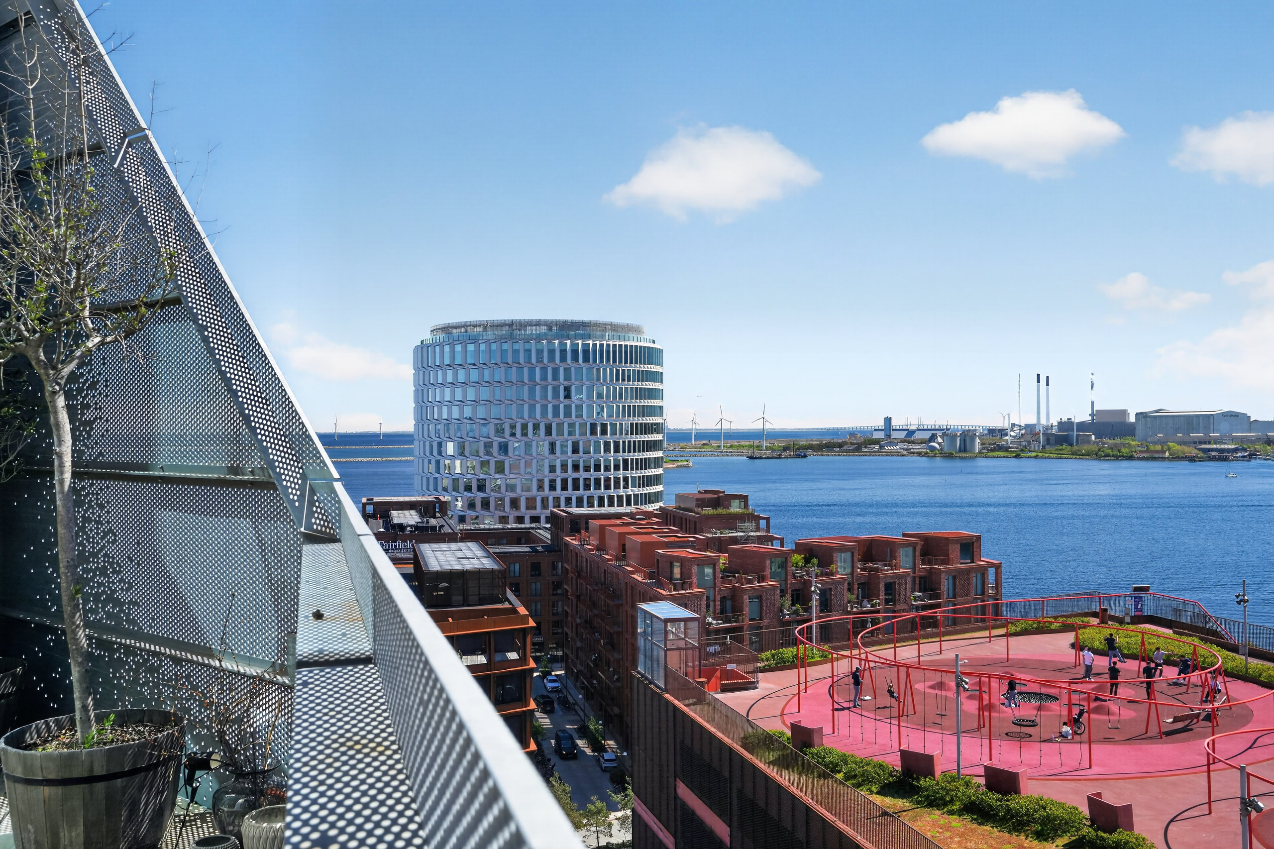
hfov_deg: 54.4
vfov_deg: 37.8
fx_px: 1238
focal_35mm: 35
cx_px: 637
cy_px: 424
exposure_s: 1/400
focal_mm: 35
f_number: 9
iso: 400
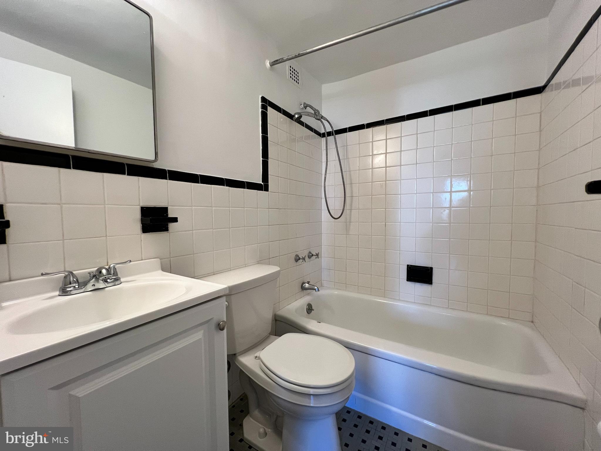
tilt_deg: -2.4
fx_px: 226
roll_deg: +0.5
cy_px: 226
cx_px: 300
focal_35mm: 13
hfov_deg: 106.2
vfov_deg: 89.9
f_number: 1.8
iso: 200
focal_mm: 1.57
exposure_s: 1/60
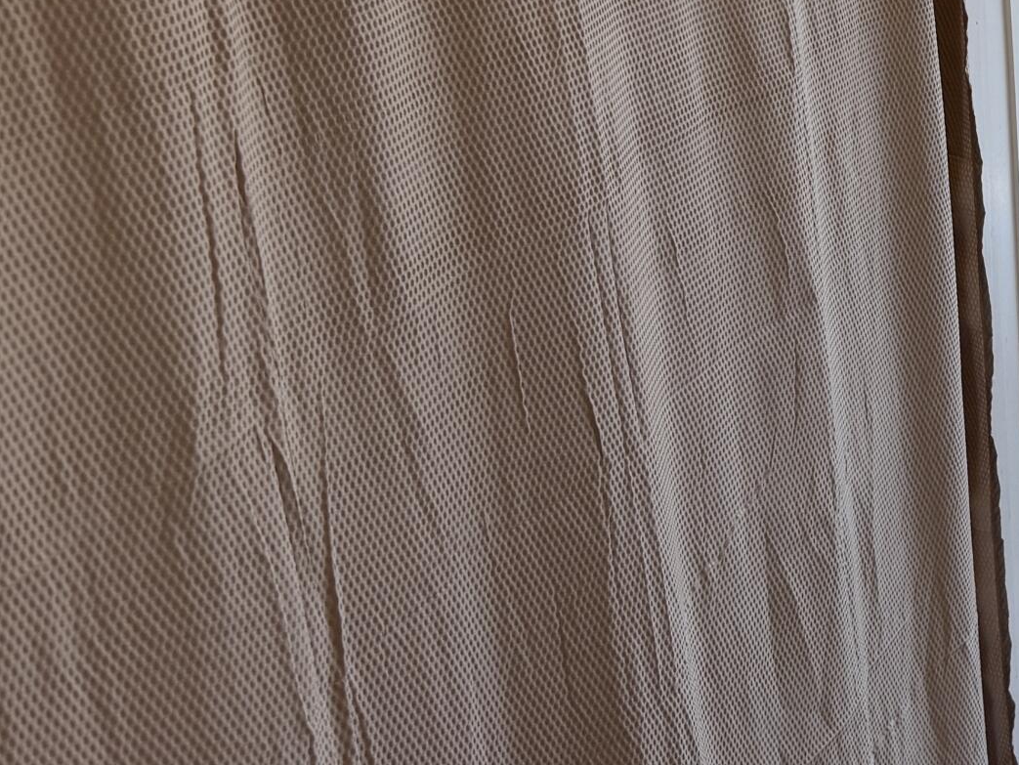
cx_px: 1324
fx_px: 2032
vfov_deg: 20.7
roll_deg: +0.4
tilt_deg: -13.8
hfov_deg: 24.6
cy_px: 12
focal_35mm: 69
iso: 64
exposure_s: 1/162
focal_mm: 6.76
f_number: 1.78
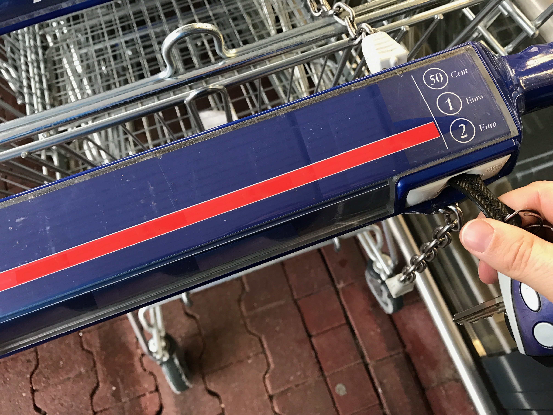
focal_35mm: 28
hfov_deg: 63.4
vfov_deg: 49.7
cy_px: 208
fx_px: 447
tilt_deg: -68.0
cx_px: 276
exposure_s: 1/25
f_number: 1.8
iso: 32
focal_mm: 3.99
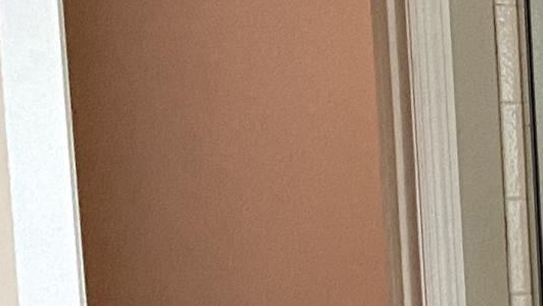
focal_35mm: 160
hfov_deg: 10.5
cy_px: 487
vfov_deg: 7.4
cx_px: 1491
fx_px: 2304
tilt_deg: -8.2
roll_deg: +1.5
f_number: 1.8
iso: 160
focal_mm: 4.25
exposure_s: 1/60
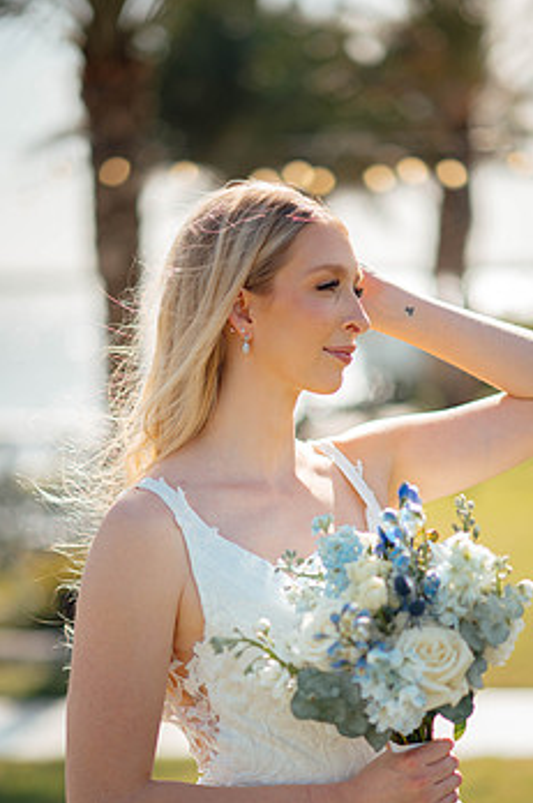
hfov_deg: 12.4
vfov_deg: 18.6
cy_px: 496
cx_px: 306
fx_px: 2450
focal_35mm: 110
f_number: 1.8
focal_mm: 85
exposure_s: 1/2500
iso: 50
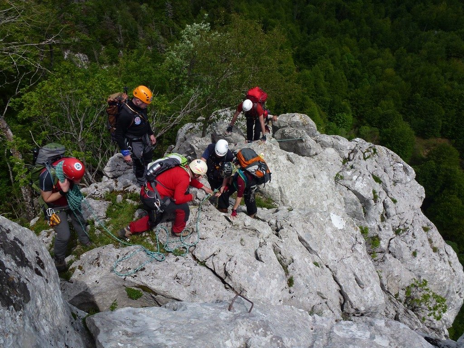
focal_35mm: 24
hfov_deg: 71.6
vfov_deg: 56.8
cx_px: 232
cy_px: 174
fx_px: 322
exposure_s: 1/800
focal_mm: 4.3
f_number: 4
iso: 100
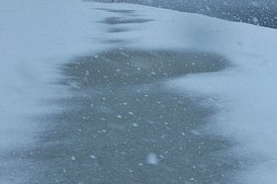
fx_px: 561
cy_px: 78
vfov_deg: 18.6
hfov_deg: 26.6
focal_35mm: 73
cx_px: 258
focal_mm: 26
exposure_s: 1/320
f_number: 8
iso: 400
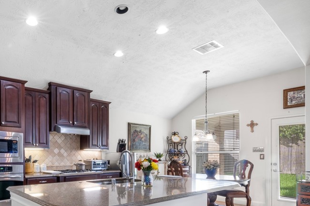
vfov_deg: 49.1
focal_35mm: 25
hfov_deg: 67.3
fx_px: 215
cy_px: 156
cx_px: 80
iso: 250
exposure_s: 6
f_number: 9
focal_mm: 15
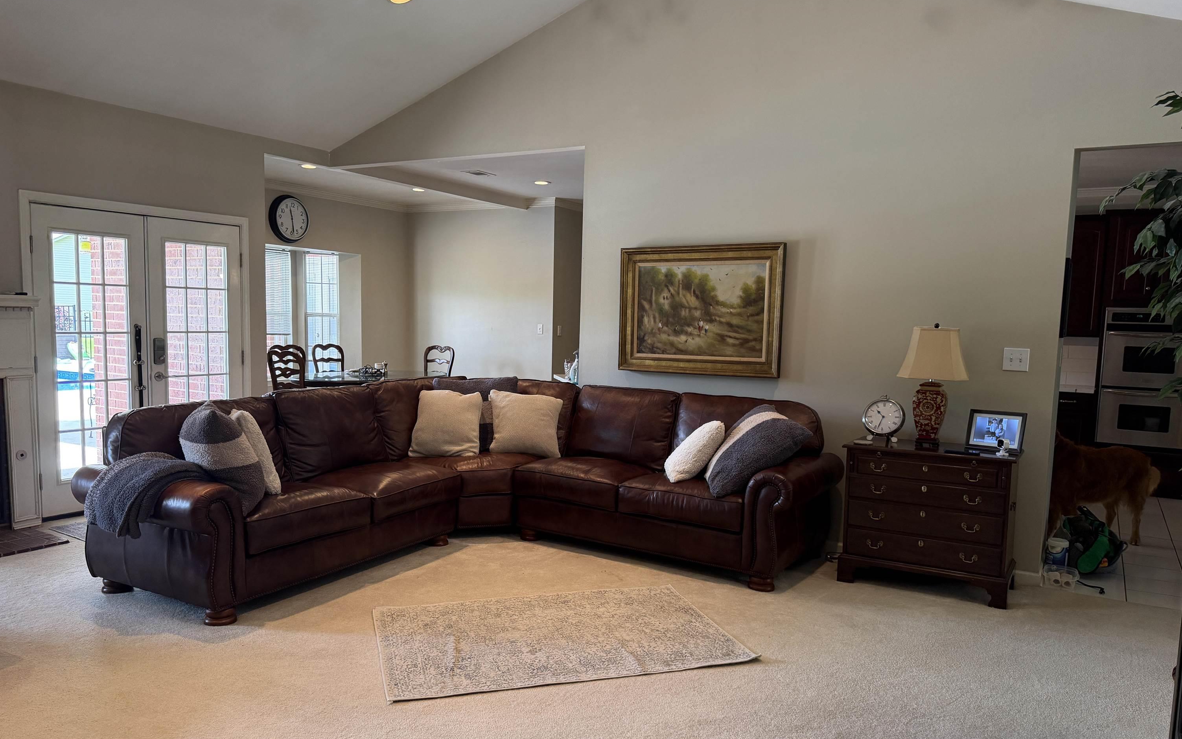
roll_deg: -1.7
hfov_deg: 70.4
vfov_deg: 47.6
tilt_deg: -5.7
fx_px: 838
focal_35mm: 26
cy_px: 397
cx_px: 579
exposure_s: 1/120
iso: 250
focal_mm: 6.76
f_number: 1.78
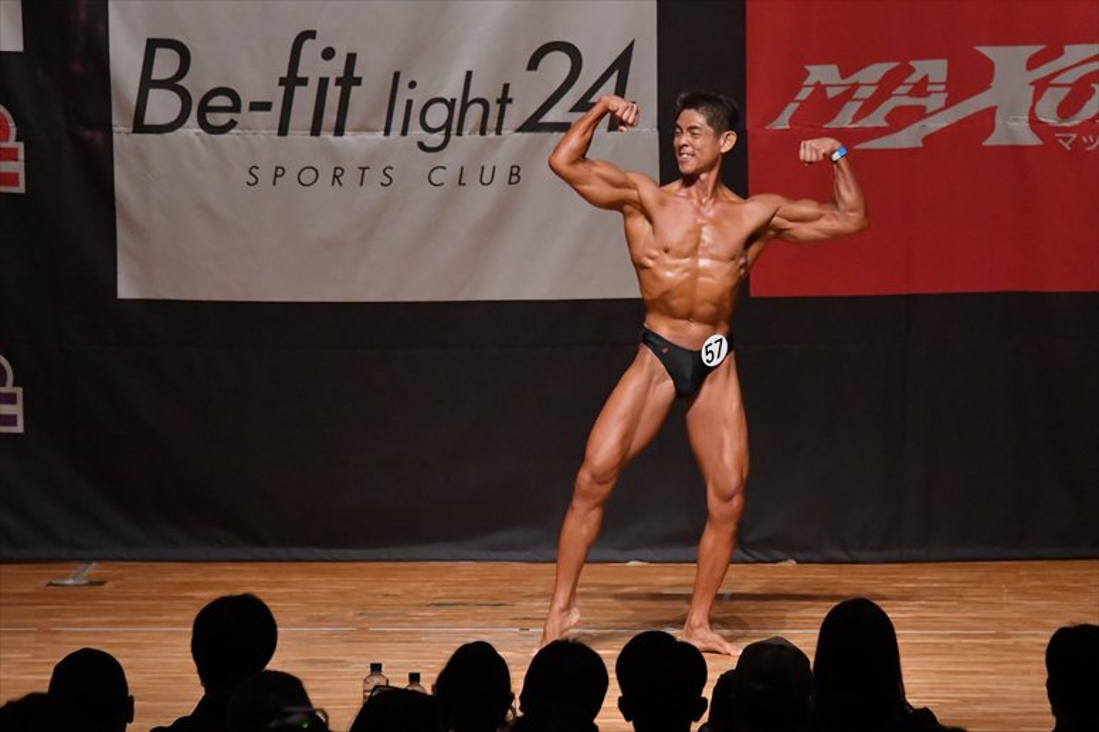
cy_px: 366
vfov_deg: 6.1
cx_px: 550
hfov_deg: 9.2
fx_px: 6865
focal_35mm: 225
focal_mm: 150
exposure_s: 1/400
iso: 8000
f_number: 5.6
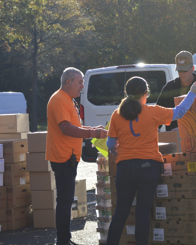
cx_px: 200
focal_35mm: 129
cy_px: 116
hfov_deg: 11.8
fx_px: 934
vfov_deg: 14.9
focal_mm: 55
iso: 100
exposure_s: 1/200
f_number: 7.1
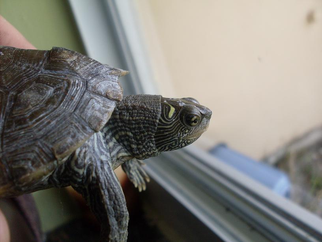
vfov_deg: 37.7
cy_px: 121
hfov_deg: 49.0
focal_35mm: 38
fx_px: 353
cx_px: 161
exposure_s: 1/125
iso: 80
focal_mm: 6.3
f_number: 2.8
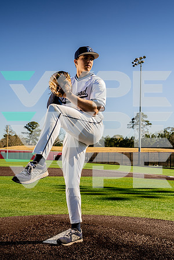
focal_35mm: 43
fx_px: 312
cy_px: 130
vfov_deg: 45.4
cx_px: 87
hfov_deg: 31.2
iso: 160
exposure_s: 1/250
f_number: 9
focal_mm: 43
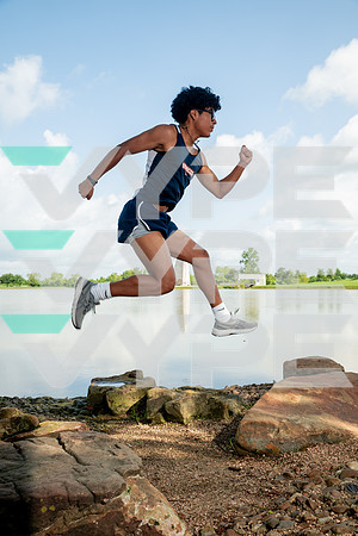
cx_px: 179
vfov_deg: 58.7
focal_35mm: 32
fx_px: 477
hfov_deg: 41.1
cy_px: 268
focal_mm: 32
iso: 100
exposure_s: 1/250
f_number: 7.1
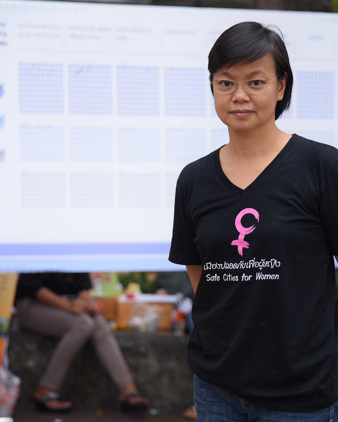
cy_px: 212
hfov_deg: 11.1
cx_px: 204
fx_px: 1738
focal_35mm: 139
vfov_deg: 13.9
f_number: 4
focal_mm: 98
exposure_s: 1/320
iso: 250
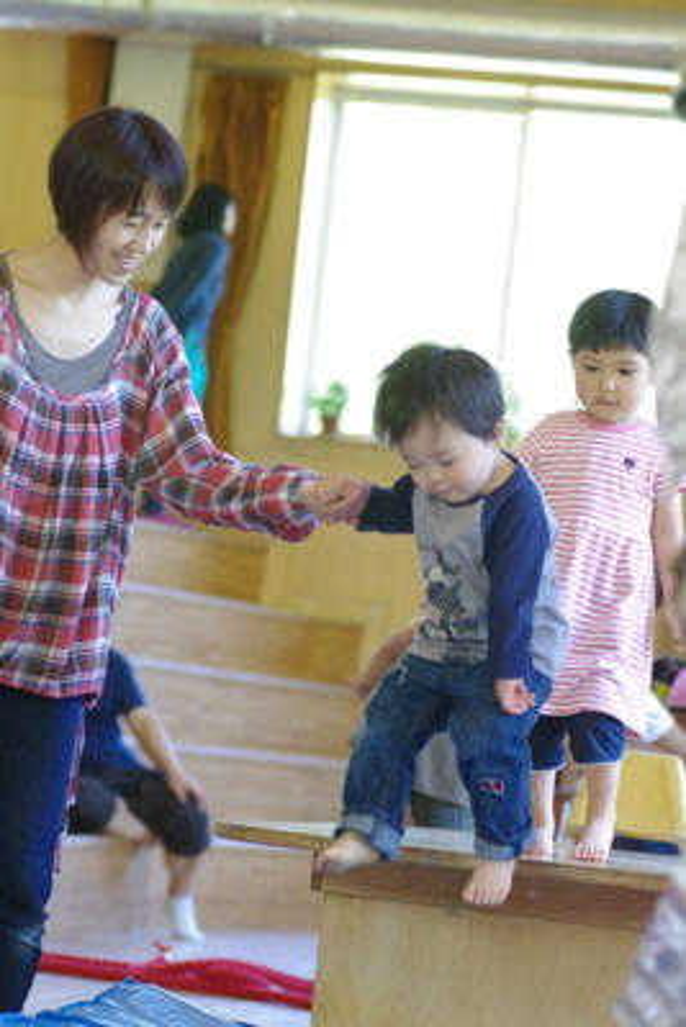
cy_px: 514
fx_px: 3855
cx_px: 343
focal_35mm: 135
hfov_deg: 10.2
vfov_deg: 15.2
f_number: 3.5
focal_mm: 90
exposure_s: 1/320
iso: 3200
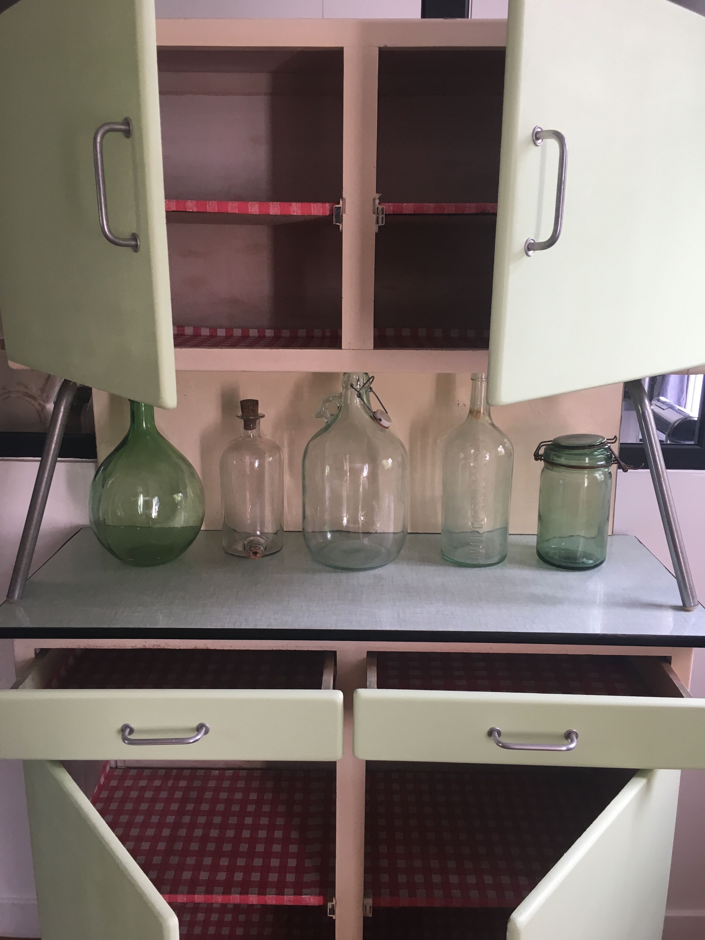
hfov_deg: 48.2
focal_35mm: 29
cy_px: 470
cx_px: 352
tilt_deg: -14.4
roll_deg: -0.1
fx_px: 787
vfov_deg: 61.7
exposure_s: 1/33
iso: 40
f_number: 2.2
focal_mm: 4.15
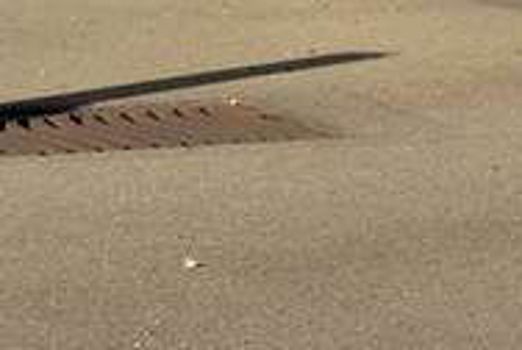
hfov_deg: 6.0
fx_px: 4880
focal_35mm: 336
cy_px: -450
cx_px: 997
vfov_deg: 4.0
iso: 100
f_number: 9
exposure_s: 1/320
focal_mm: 66
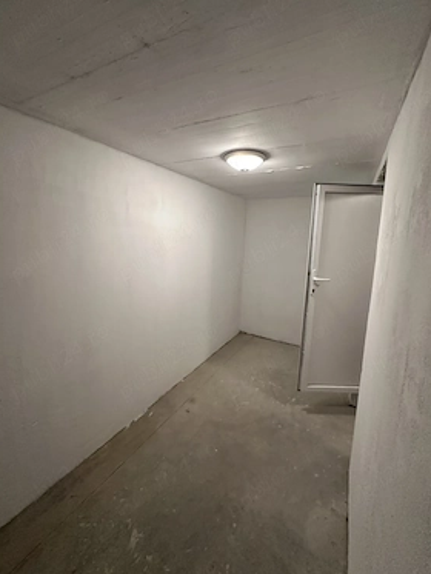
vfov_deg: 98.0
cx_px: 222
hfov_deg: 81.8
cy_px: 269
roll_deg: -2.5
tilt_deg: -8.4
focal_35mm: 15
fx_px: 249
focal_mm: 2.22
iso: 400
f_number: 2.2
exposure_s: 1/50
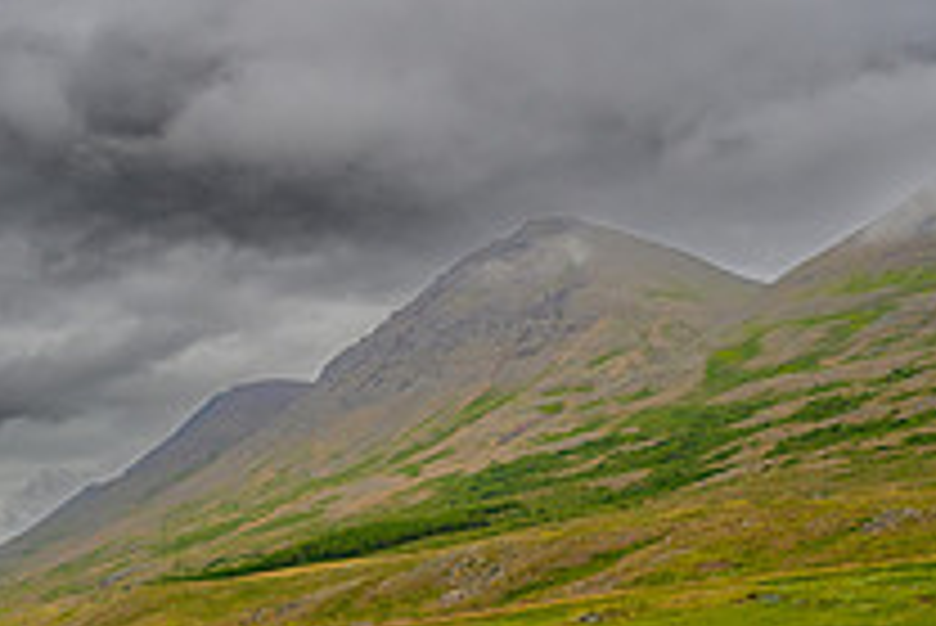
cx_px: 210
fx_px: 1821
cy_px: 381
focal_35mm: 70
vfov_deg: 19.5
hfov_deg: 28.3
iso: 450
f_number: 2.8
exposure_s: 1/400
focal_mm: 24.5
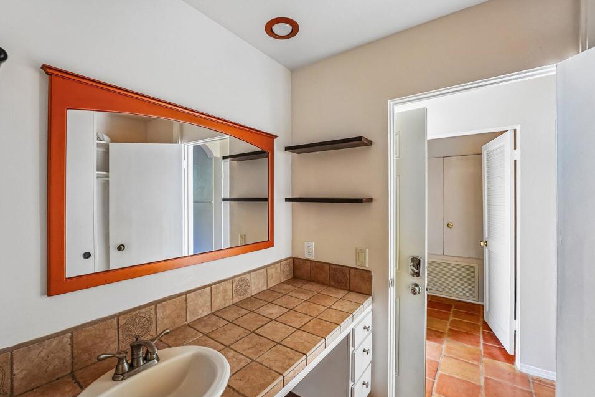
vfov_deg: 77.3
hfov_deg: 100.4
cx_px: 289
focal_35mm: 15
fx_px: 248
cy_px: 203
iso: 400
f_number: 8
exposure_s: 1/10
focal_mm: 14
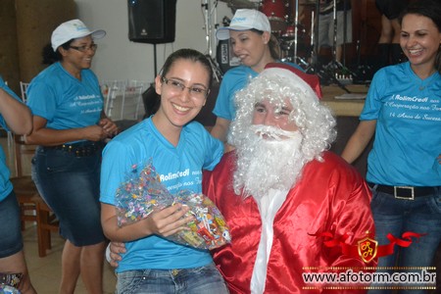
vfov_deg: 28.9
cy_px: 147
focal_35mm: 46
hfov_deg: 42.3
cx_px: 220
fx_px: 570
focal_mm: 31
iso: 3200
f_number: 4
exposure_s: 1/60
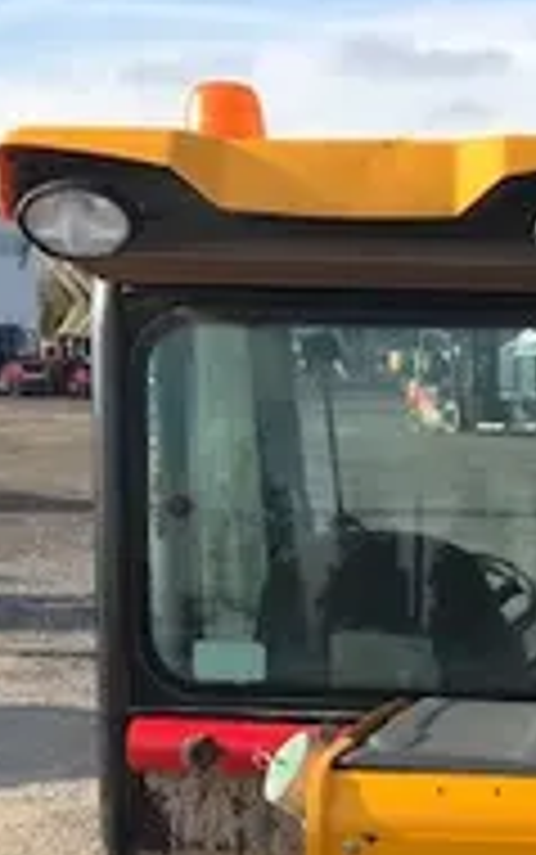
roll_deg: +1.8
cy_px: 880
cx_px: 608
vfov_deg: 23.0
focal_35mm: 86
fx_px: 2007
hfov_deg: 14.8
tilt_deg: -13.3
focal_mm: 3.99
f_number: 1.8
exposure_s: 1/1140
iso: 20
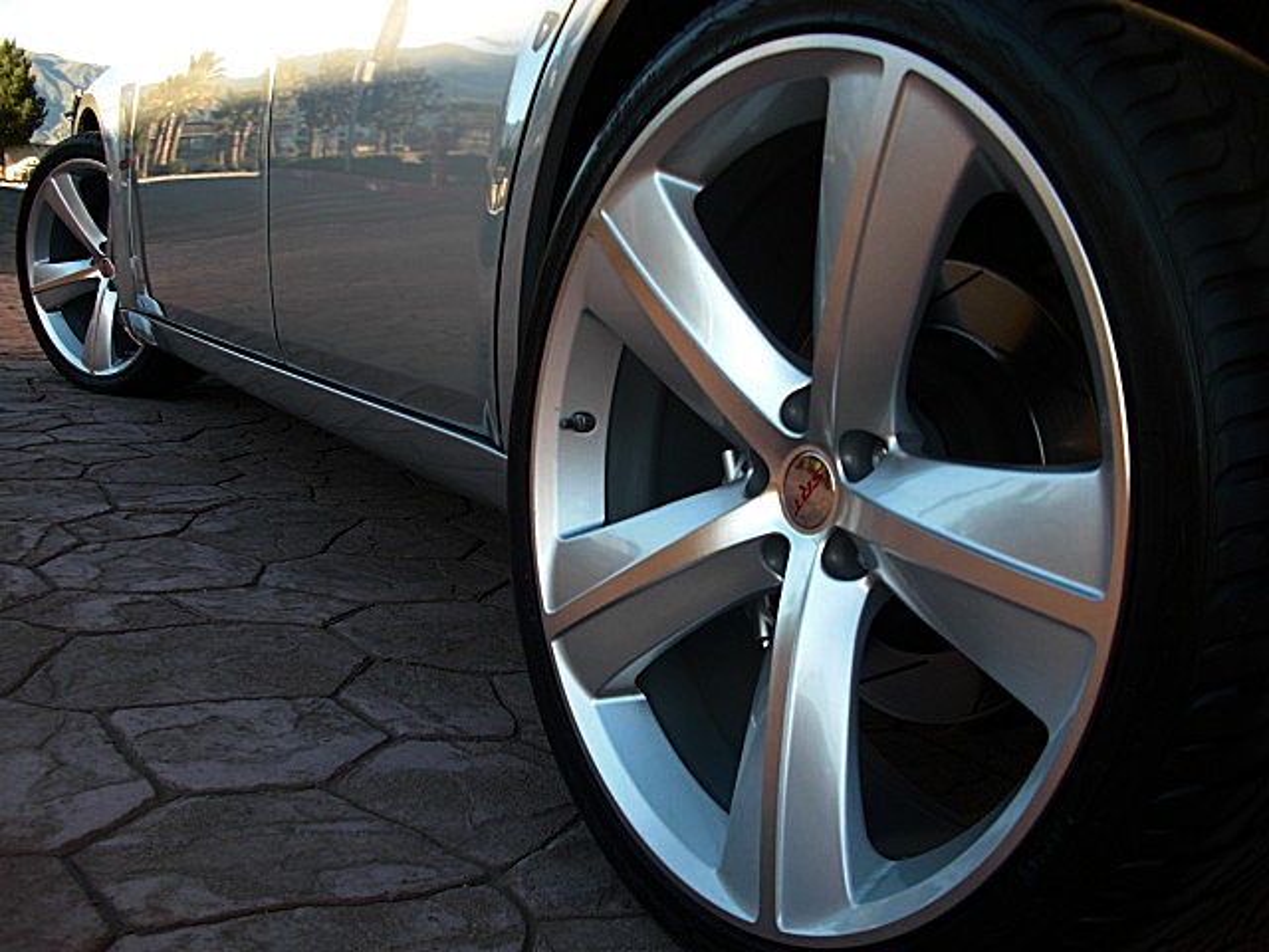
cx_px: 634
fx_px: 1320
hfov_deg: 51.4
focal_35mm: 36
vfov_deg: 39.7
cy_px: 476
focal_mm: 6.3
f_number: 2.8
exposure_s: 1/125
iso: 50
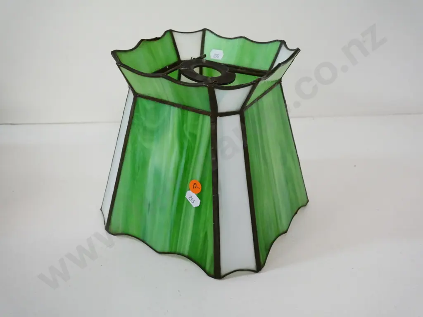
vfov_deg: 39.7
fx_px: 440
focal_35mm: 36
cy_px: 158
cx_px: 212
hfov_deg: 51.4
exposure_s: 1/125
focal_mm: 18
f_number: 5
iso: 3200
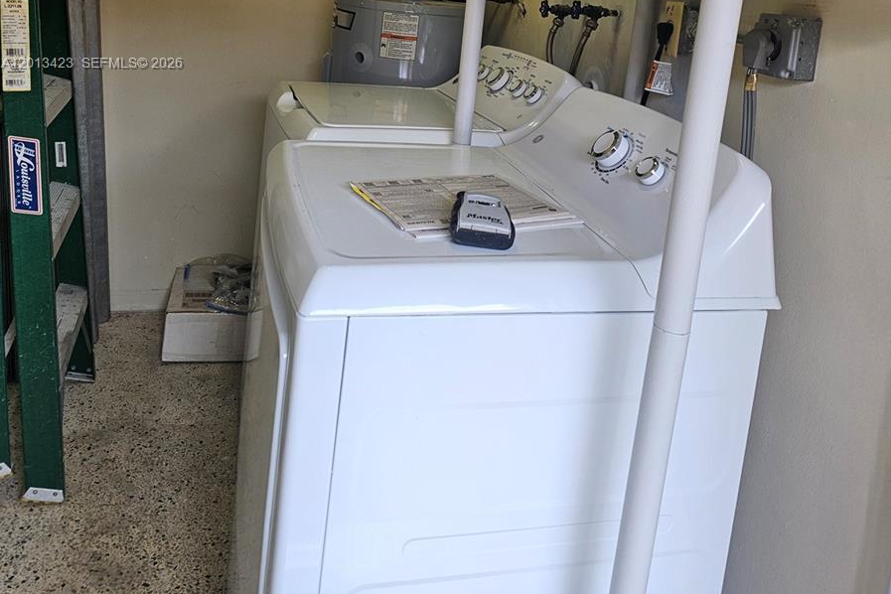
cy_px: 65
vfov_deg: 38.4
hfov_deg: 58.7
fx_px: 792
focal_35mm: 32
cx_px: 446
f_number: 1.7
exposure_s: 1/120
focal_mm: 6.3
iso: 80
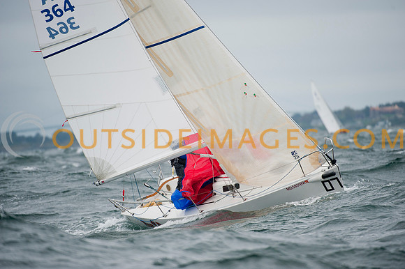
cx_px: 202
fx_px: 4497
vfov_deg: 3.4
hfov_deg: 5.2
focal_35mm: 400
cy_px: 134
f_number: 4
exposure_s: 1/1250
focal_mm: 400
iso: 500
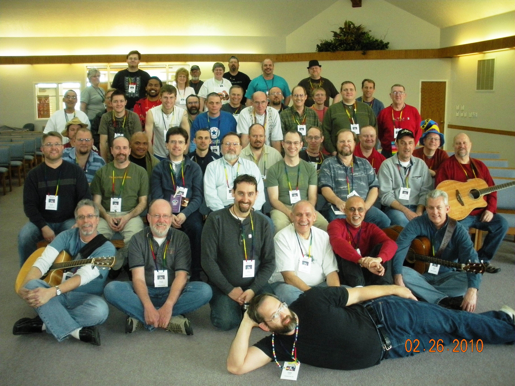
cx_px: 258
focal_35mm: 35
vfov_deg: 40.7
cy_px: 193
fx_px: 521
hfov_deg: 52.6
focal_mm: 6.3
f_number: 3.5
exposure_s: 1/30
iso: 400
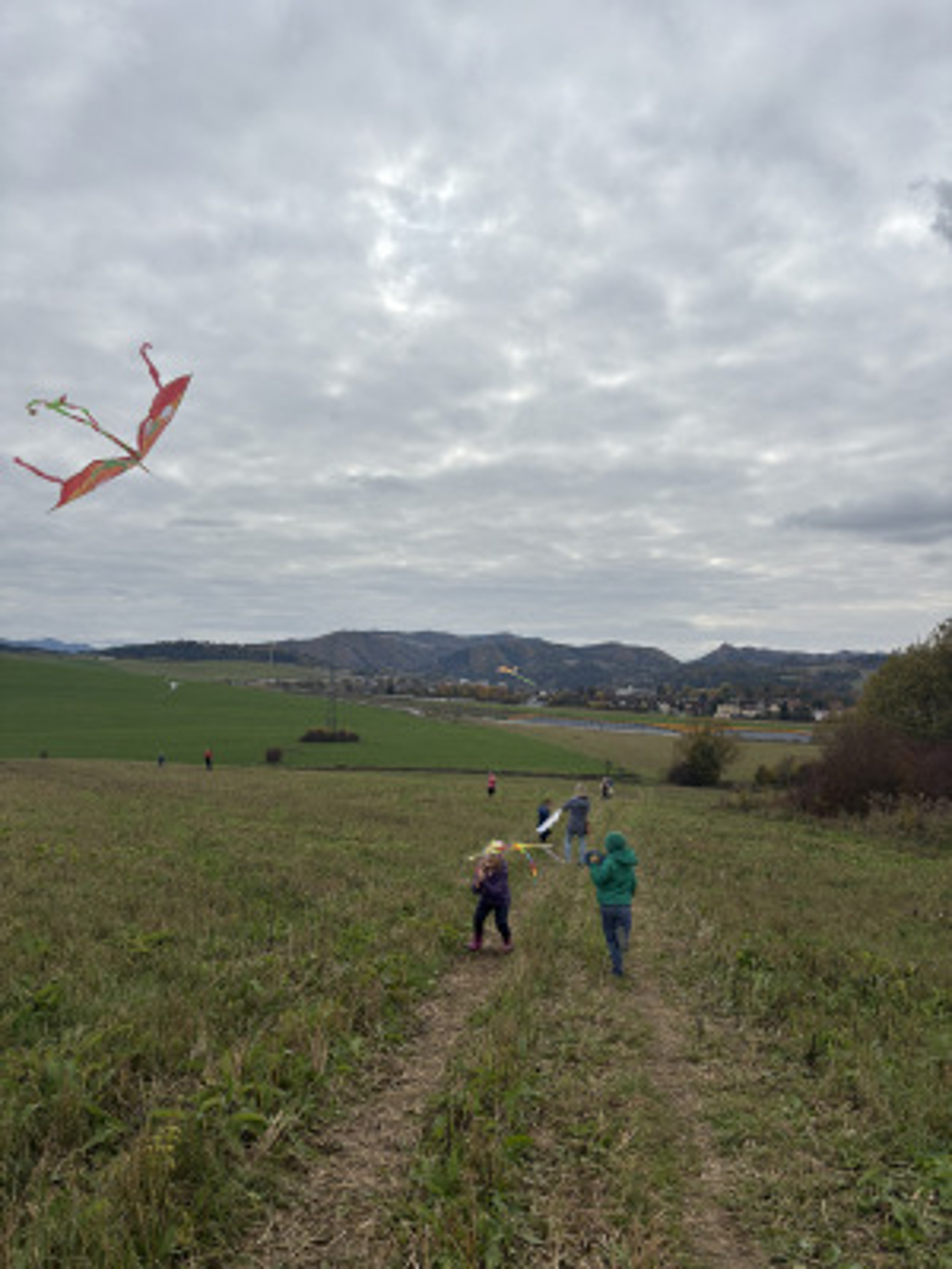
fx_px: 953
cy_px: 634
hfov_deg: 53.1
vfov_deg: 67.3
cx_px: 476
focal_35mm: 26
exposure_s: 1/4065
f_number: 1.6
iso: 50
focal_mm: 5.96
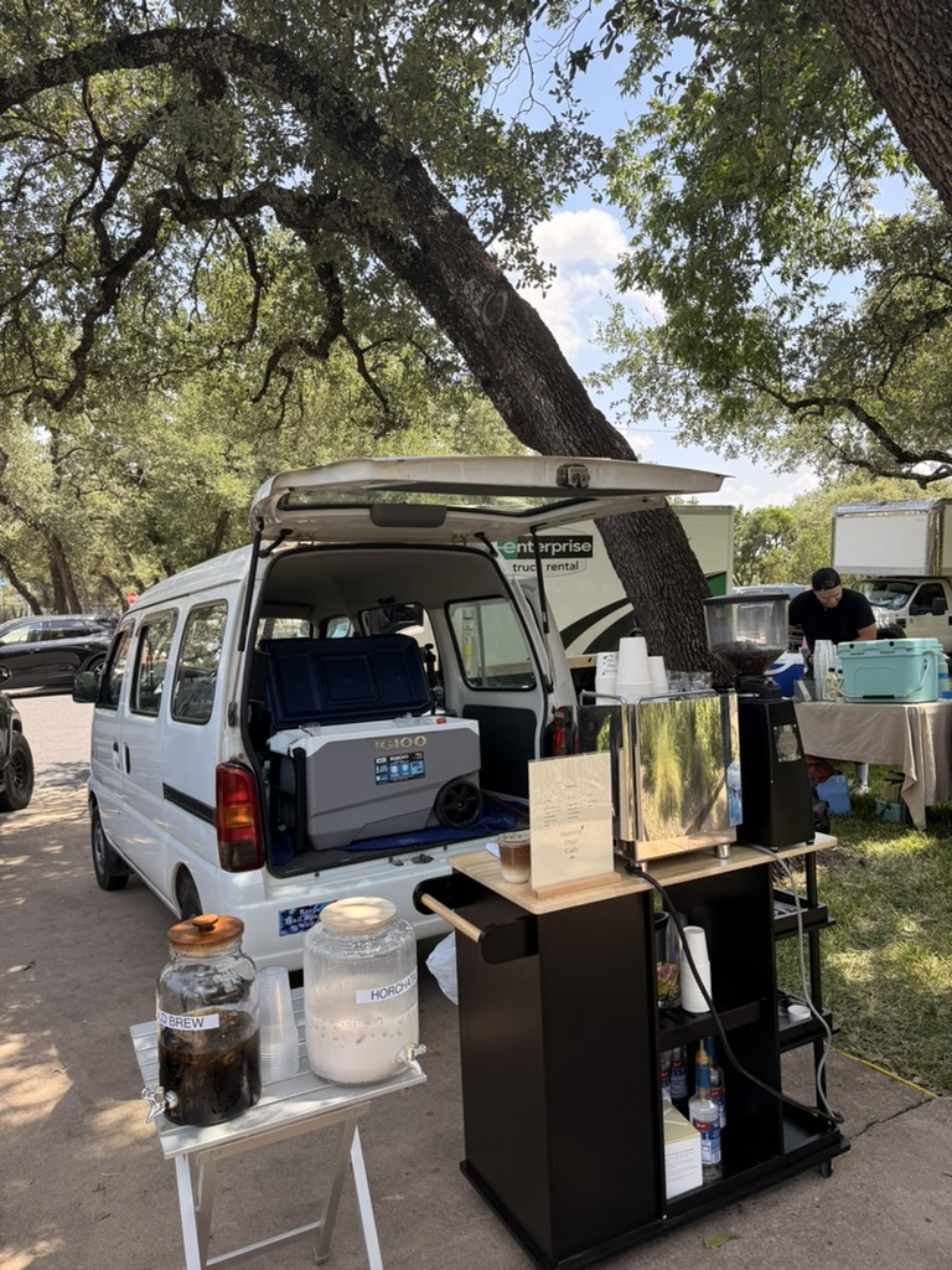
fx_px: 880
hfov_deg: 56.8
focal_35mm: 24
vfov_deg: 71.6
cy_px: 635
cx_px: 476
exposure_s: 1/1106
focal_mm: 6.76
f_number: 1.78
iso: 100
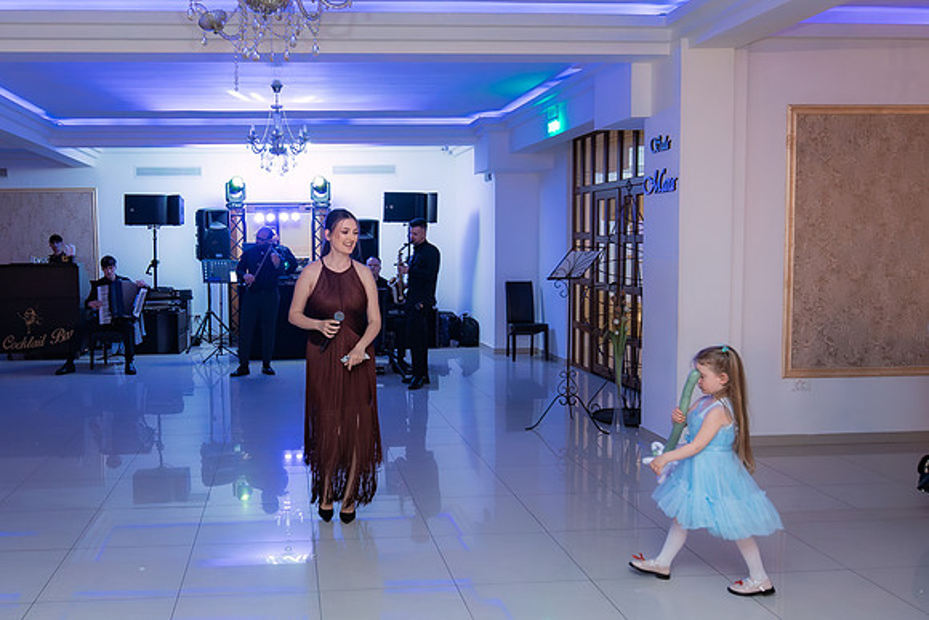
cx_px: 347
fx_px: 773
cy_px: 308
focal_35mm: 30
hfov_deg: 61.1
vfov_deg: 43.7
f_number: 2.8
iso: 1600
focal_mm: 15
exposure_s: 1/200
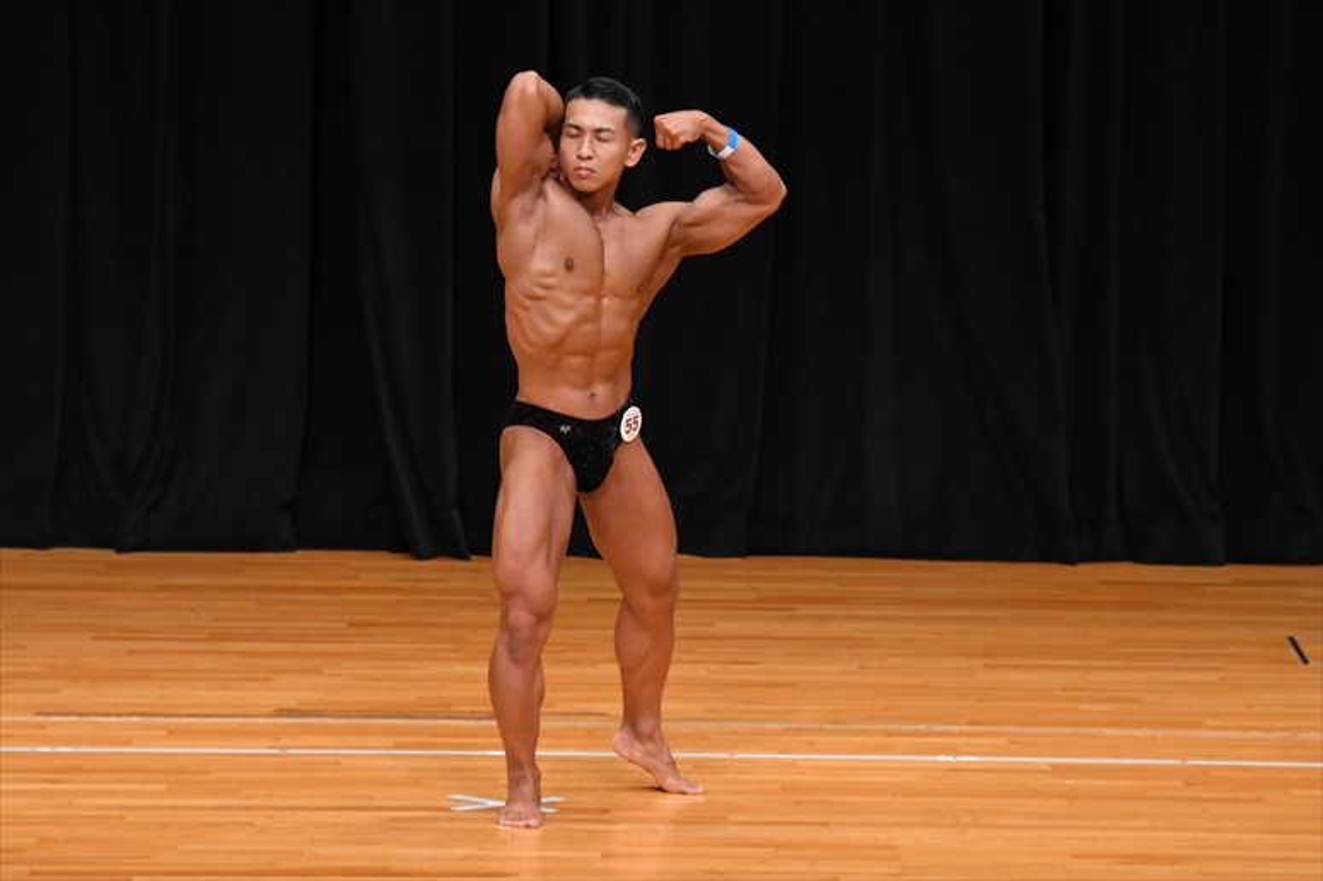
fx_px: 10469
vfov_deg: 4.8
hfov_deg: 7.2
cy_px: 440
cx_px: 662
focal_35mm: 285
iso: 3200
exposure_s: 1/400
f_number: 5.6
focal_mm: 190
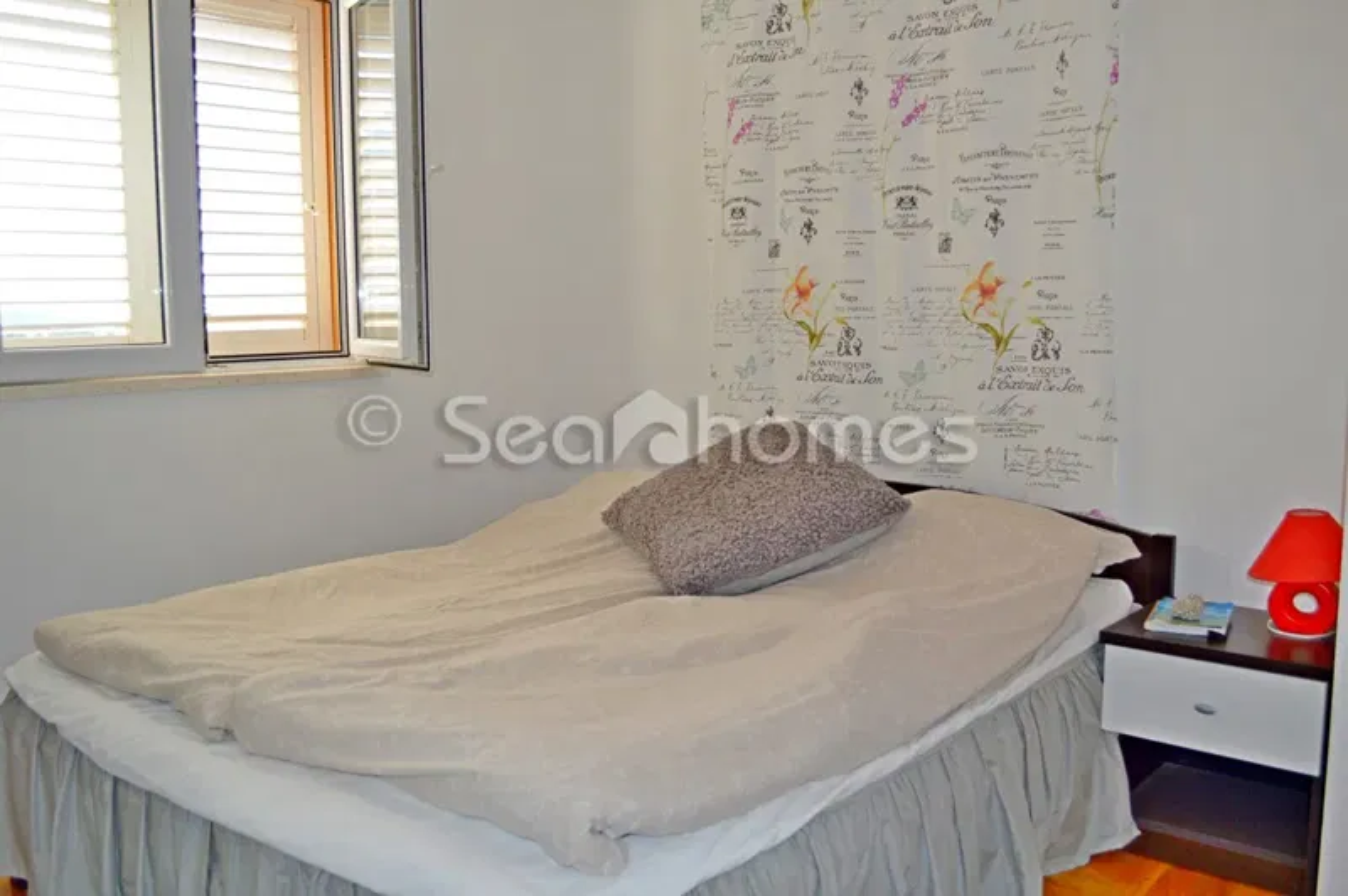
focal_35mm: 33
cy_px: 448
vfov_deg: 39.9
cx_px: 674
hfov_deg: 57.3
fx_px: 1235
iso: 125
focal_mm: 22
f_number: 4
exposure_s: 1/125
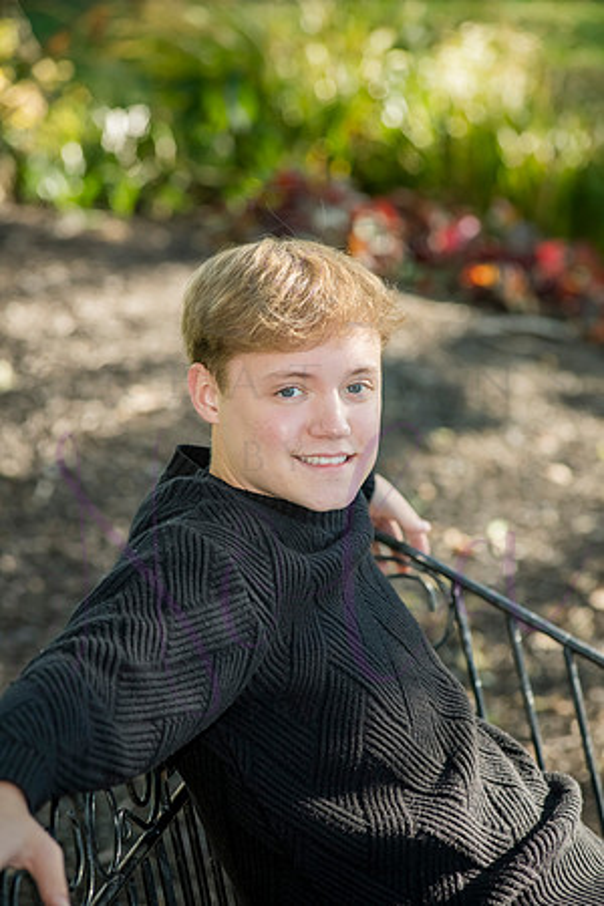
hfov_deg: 9.5
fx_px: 3649
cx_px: 302
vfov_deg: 14.2
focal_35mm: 145
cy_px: 453
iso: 800
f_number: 5.6
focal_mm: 145
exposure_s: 1/320
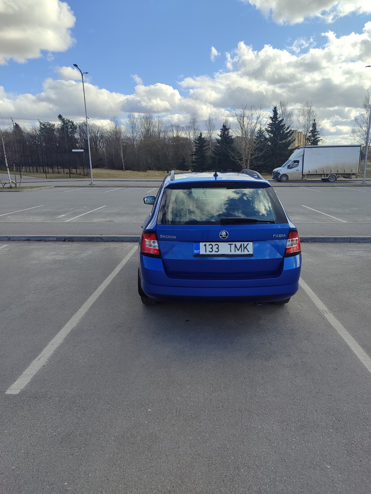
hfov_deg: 54.9
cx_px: 186
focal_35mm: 25
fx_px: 357
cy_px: 247
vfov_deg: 69.4
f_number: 1.89
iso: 50
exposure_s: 1/865
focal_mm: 5.95
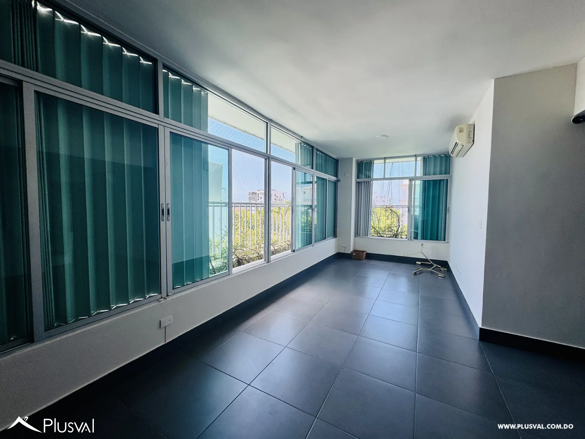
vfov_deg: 85.7
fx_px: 237
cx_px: 292
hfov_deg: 102.1
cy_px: 220
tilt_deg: -1.8
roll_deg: -0.1
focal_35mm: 14
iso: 40
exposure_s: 1/325
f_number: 2.2
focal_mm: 2.22
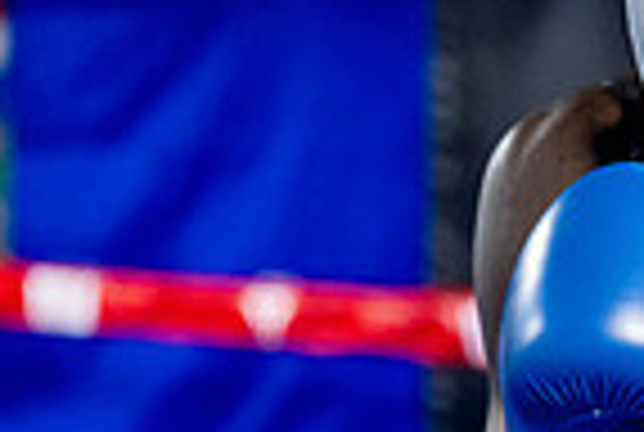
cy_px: 664
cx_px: 851
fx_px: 6238
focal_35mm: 348
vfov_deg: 3.9
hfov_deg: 5.9
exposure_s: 1/1000
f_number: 2
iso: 4000
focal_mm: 86
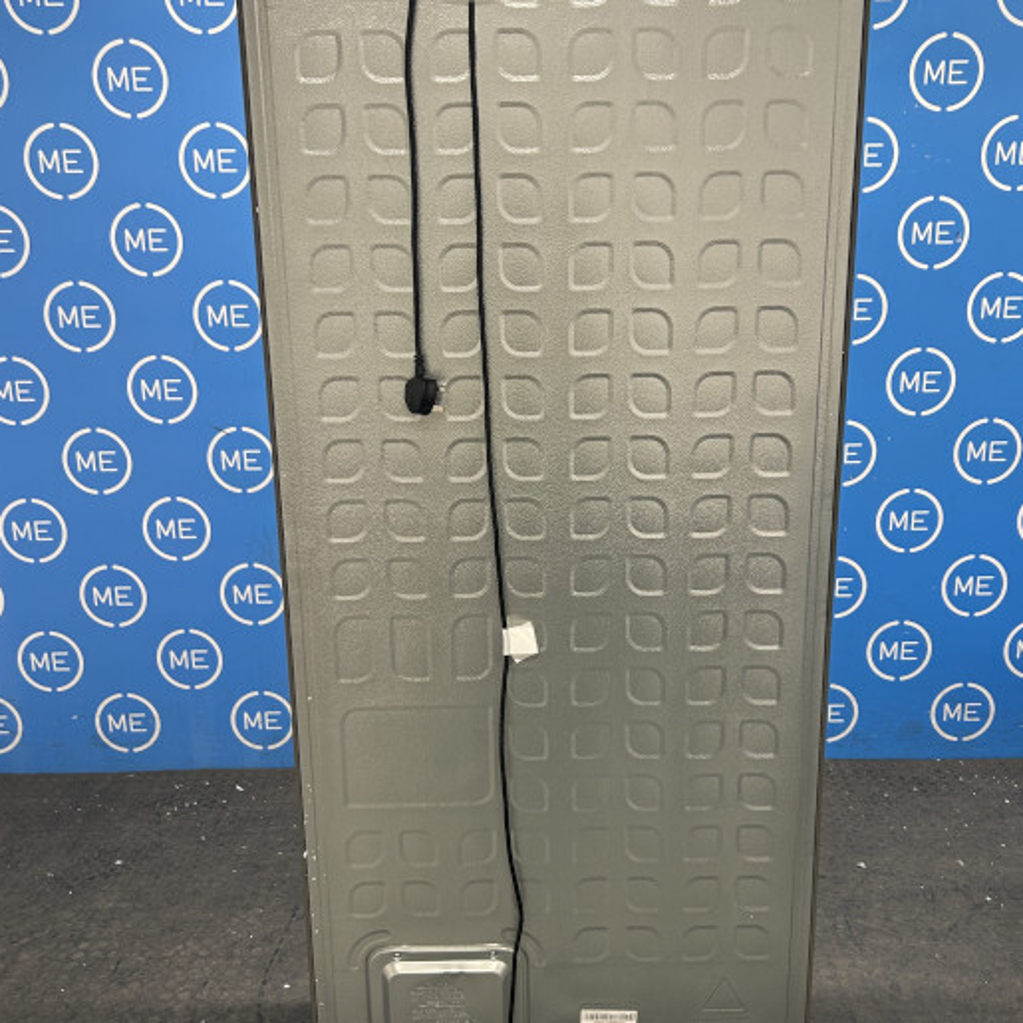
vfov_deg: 46.0
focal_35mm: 36
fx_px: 1204
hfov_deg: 46.0
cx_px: 559
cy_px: 562
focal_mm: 5.7
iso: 64
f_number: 1.5
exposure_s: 1/50
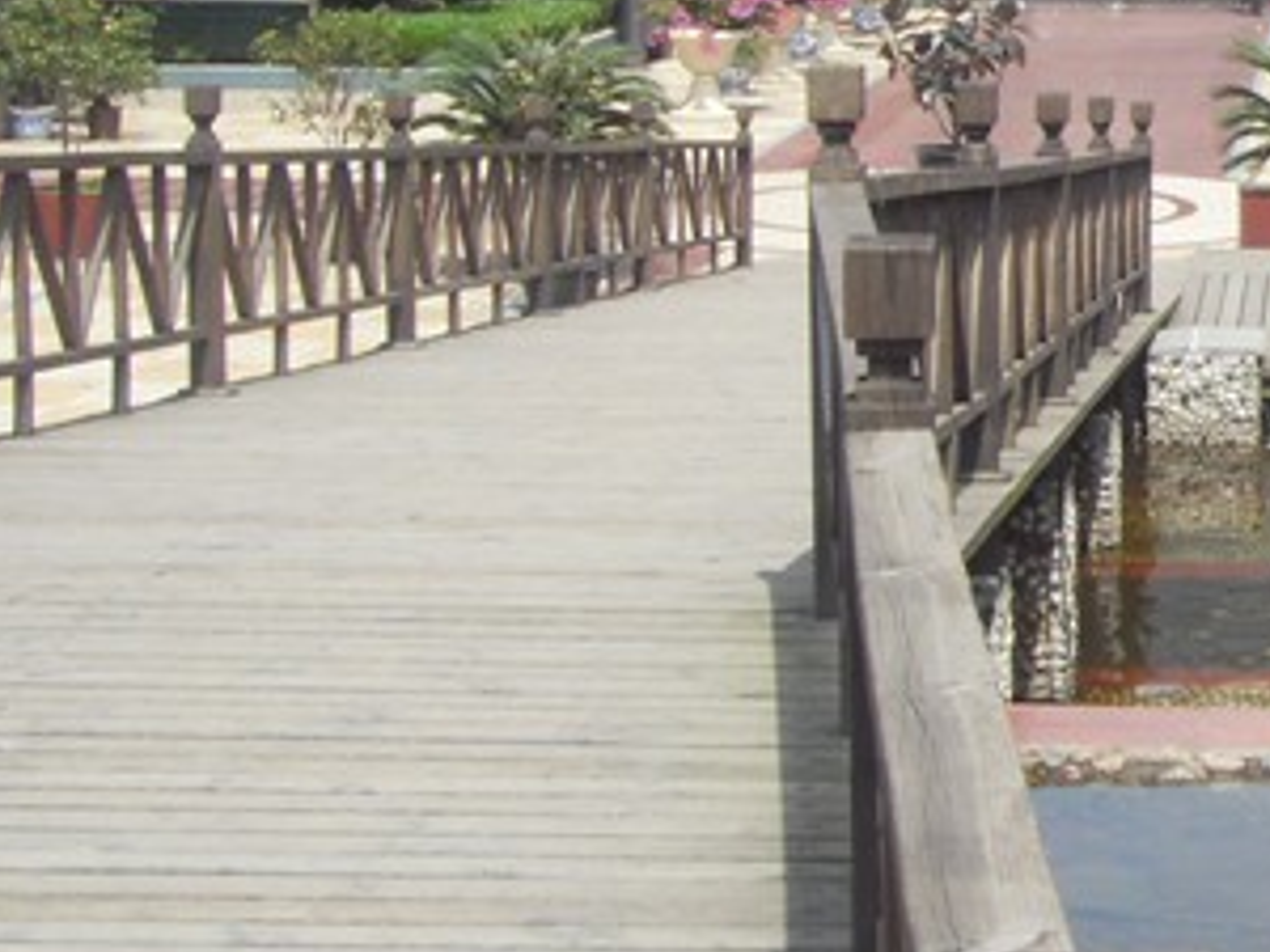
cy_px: 228
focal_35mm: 104
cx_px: 1532
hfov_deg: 17.9
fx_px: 3816
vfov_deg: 14.2
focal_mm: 6.6
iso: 80
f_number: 6.2
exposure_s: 1/180
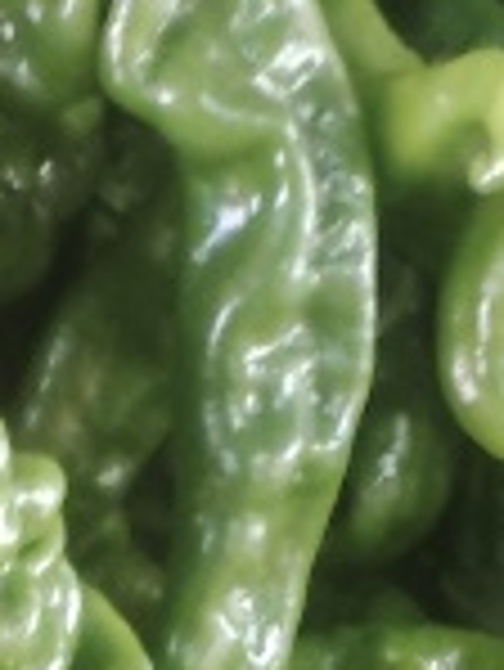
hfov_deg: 7.8
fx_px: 3334
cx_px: -842
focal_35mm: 172
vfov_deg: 8.3
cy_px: 2394
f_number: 1.75
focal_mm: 5.25
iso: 2644
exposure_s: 1/25
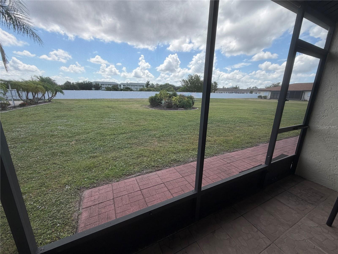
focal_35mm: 14
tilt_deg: -14.4
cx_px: 169
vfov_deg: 85.7
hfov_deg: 102.1
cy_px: 127
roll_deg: -1.1
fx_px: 137
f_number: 2.2
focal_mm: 2.22
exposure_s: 1/709
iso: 40
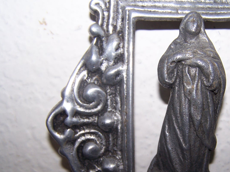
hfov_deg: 34.6
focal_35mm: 55
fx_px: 365
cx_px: 155
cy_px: 120
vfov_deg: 26.4
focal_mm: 6.3
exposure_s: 1/60
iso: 80
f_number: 2.8
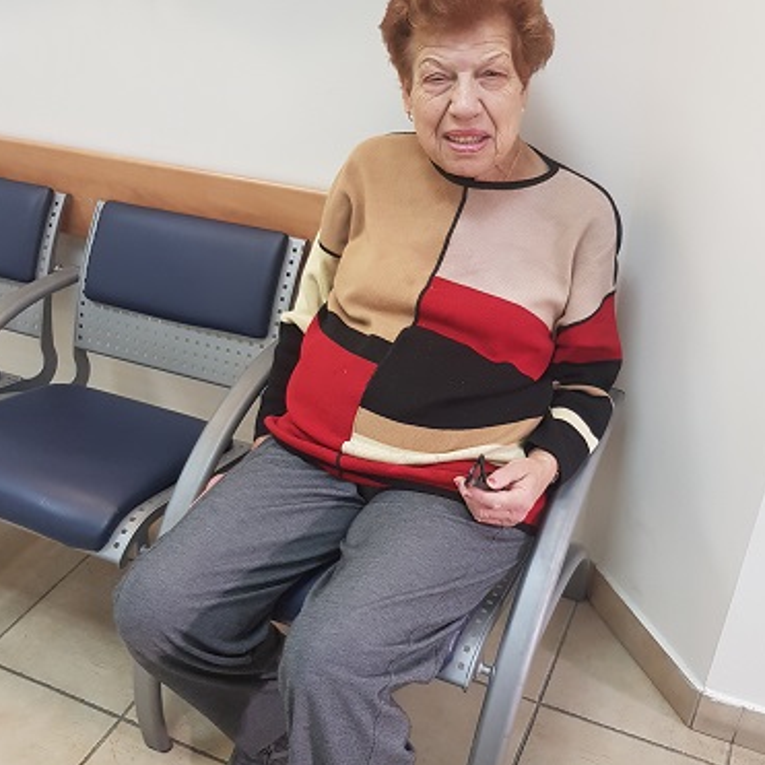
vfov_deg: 49.5
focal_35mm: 33
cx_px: 398
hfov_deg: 49.7
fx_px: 825
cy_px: 446
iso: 125
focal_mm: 4.2
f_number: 1.7
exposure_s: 1/50
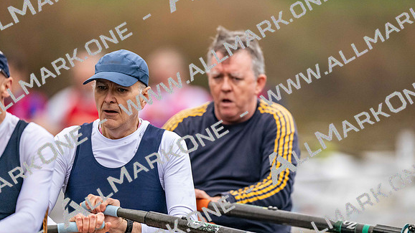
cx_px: 208
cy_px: 118
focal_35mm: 631
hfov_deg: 3.4
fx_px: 6943
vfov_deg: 1.9
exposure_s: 1/2500
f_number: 4
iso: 4000
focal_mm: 600
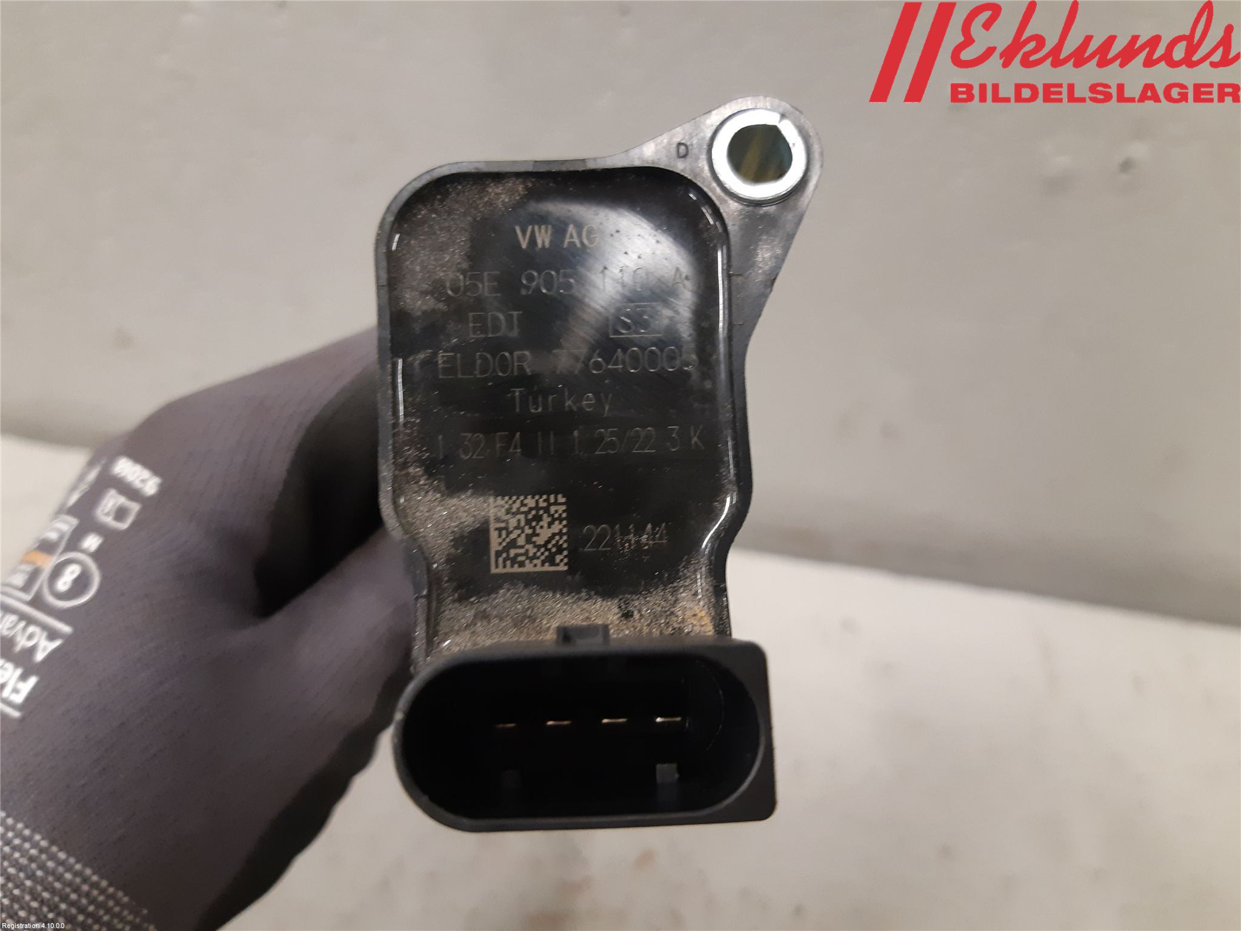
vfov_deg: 53.1
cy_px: 466
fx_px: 932
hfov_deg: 67.3
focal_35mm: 26
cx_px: 620
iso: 250
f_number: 1.7
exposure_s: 1/50
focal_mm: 3.93
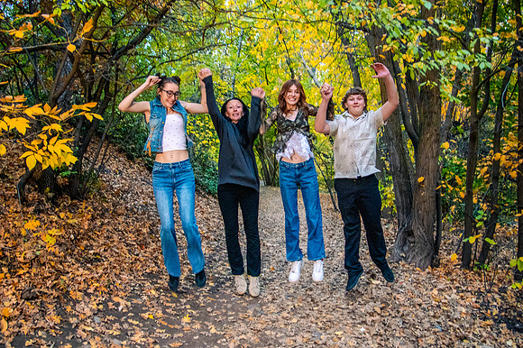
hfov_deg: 58.8
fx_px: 464
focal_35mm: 32
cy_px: 155
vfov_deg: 41.1
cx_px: 262
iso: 8000
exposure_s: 1/80
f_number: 4
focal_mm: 24
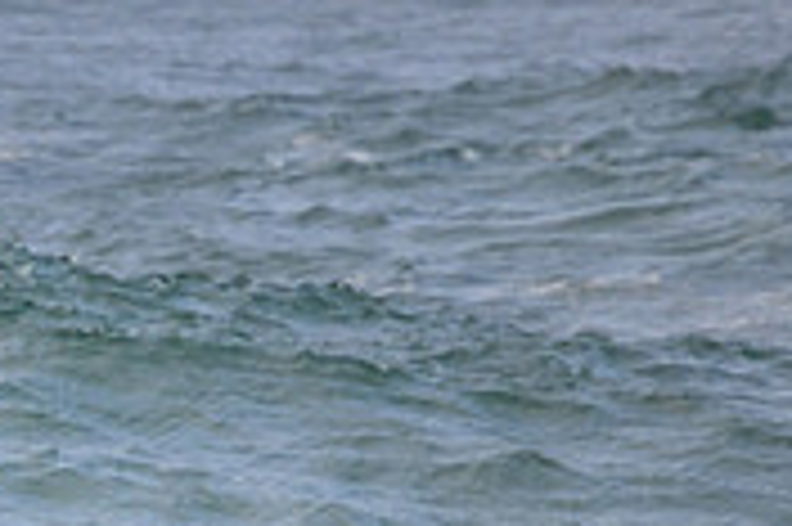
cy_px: 852
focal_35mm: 2643
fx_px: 58091
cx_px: -202
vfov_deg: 0.5
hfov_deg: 0.8
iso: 1100
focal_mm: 800
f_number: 11
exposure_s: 1/2000
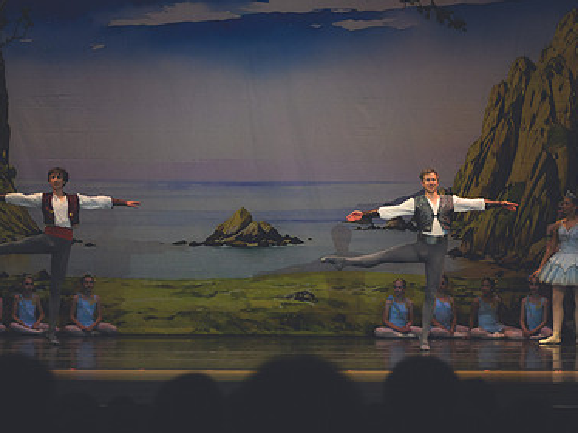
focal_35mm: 167
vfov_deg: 8.9
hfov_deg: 11.8
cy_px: 272
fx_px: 2787
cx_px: 235
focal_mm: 75
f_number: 2.8
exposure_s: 1/500
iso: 800
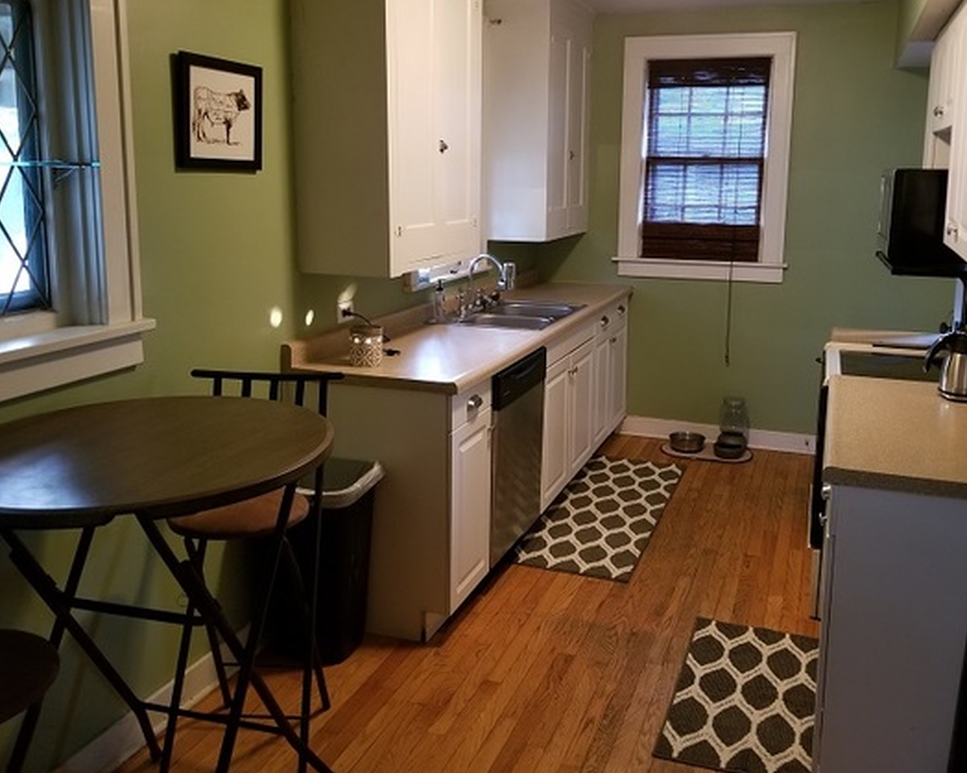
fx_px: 887
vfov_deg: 47.0
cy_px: 341
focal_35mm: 31
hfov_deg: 57.1
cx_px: 526
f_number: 1.7
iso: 250
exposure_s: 1/12
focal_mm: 4.3
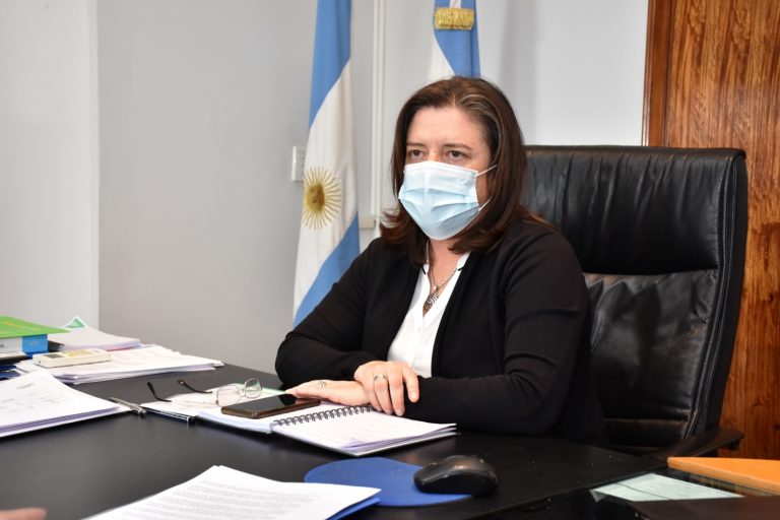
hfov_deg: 37.9
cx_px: 390
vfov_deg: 25.8
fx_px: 1137
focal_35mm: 52
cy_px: 260
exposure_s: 1/40
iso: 800
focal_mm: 35
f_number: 7.1
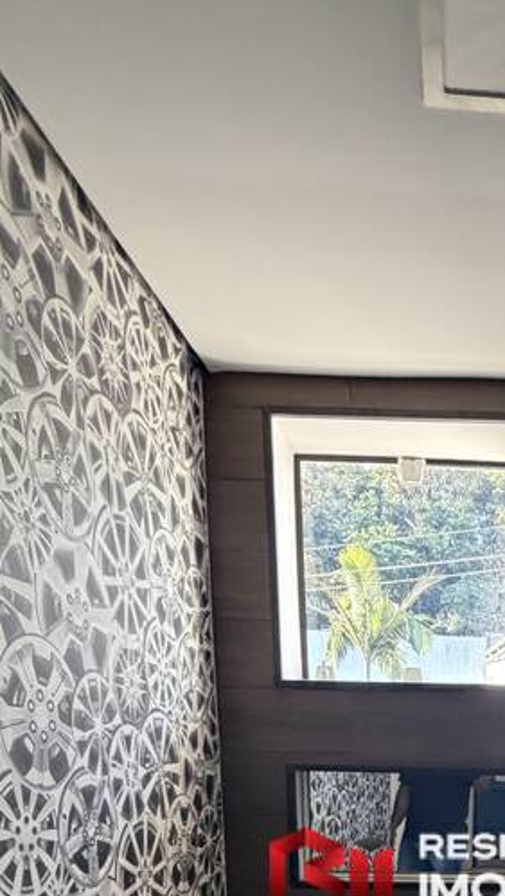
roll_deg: -1.5
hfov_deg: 32.3
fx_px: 785
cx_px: 525
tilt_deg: -9.4
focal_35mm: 33
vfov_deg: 49.8
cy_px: 871
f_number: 2.2
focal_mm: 2.22
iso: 320
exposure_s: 1/92
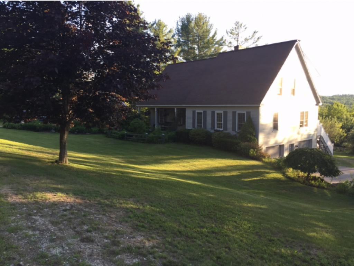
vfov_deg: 48.3
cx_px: 177
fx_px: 297
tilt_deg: -5.7
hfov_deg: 61.6
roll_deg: -0.3
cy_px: 133
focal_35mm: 29
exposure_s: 1/189
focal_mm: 4.15
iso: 32
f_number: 2.2
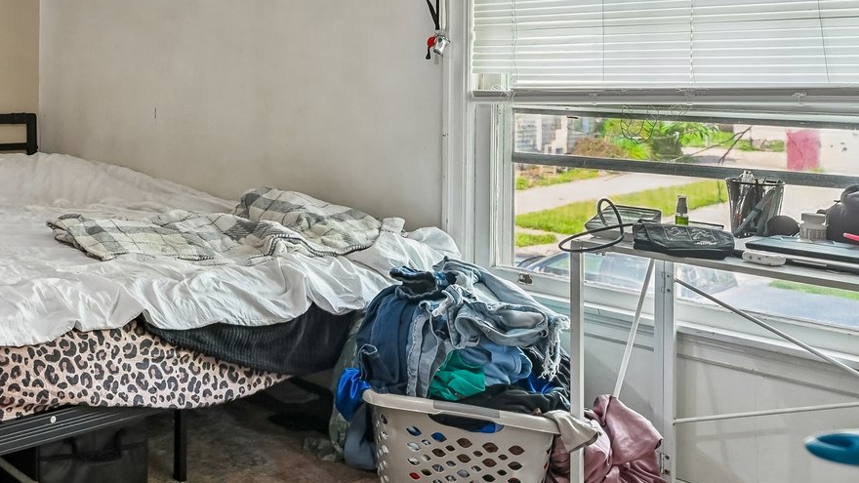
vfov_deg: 29.2
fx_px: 888
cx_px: -113
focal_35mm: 39
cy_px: 52
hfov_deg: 40.3
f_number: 6.3
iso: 1000
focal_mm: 16
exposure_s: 1/20
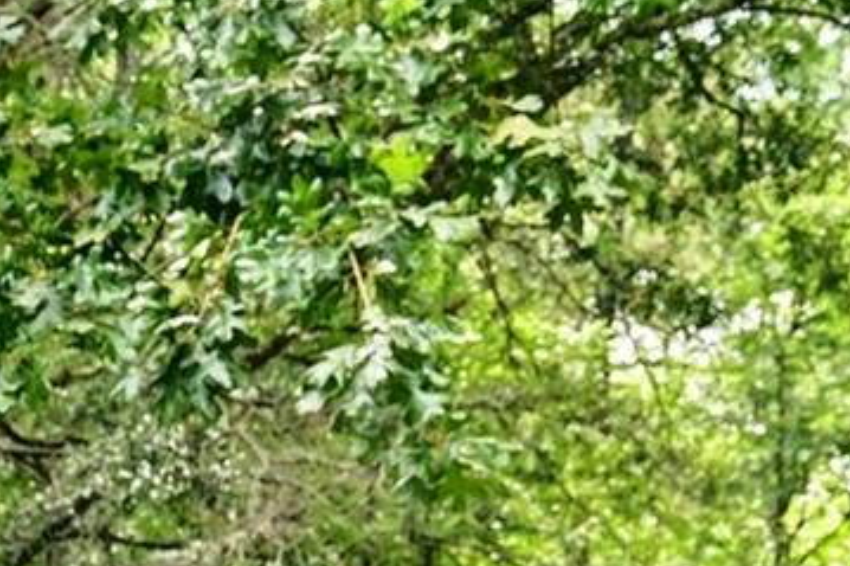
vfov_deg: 7.8
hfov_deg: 9.9
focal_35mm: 171
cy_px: 1030
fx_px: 4035
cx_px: -1444
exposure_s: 1/400
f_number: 8
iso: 400
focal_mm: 30
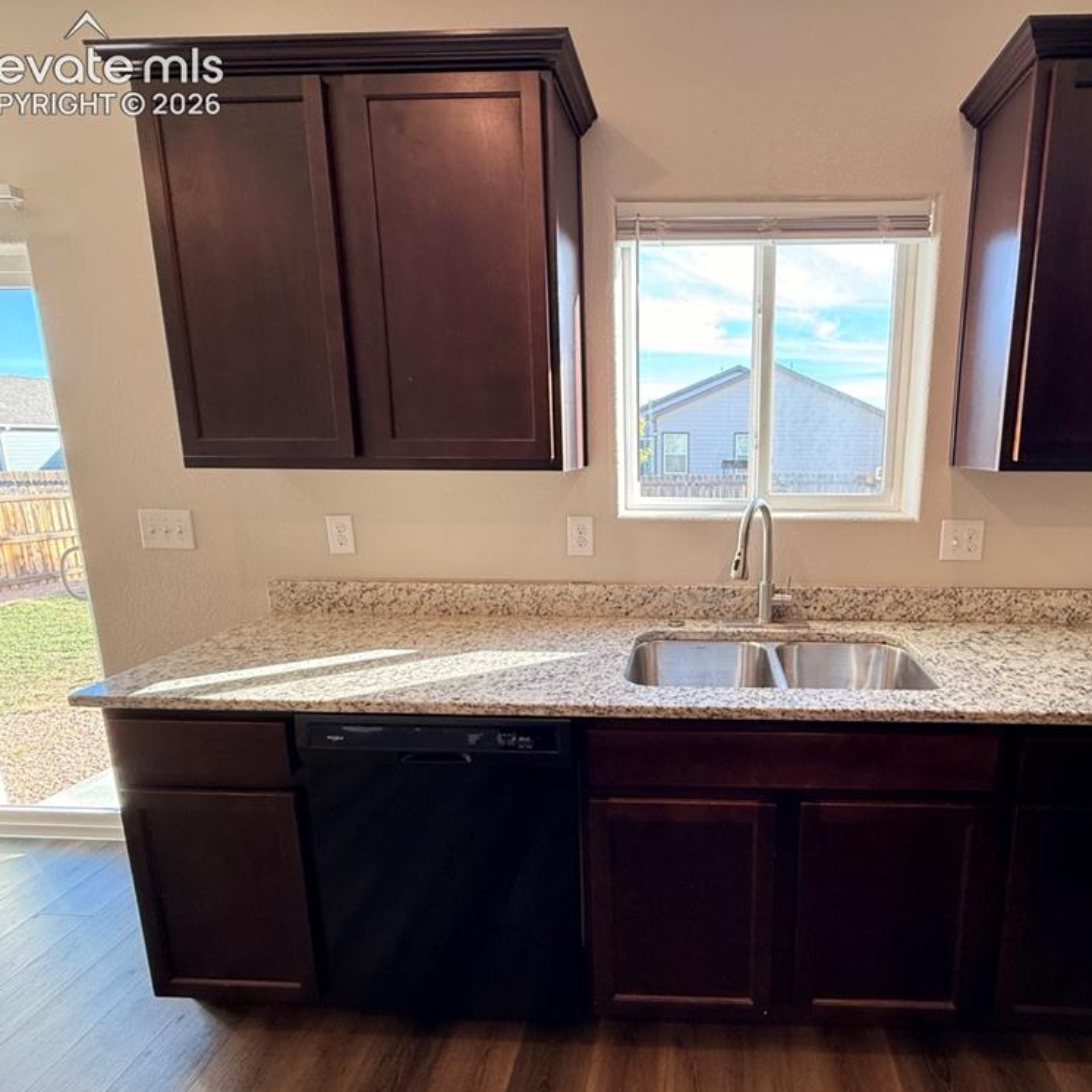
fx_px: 607
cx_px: 687
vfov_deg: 84.0
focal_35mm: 17
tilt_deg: -9.4
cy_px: 548
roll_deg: +0.1
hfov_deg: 82.3
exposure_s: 1/120
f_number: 2.2
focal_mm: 2.22
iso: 250
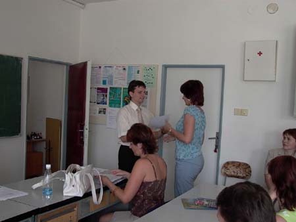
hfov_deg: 49.0
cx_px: 148
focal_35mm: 38
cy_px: 111
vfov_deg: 37.8
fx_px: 325
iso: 100
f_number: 2.13
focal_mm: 8.19
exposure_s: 1/69.9
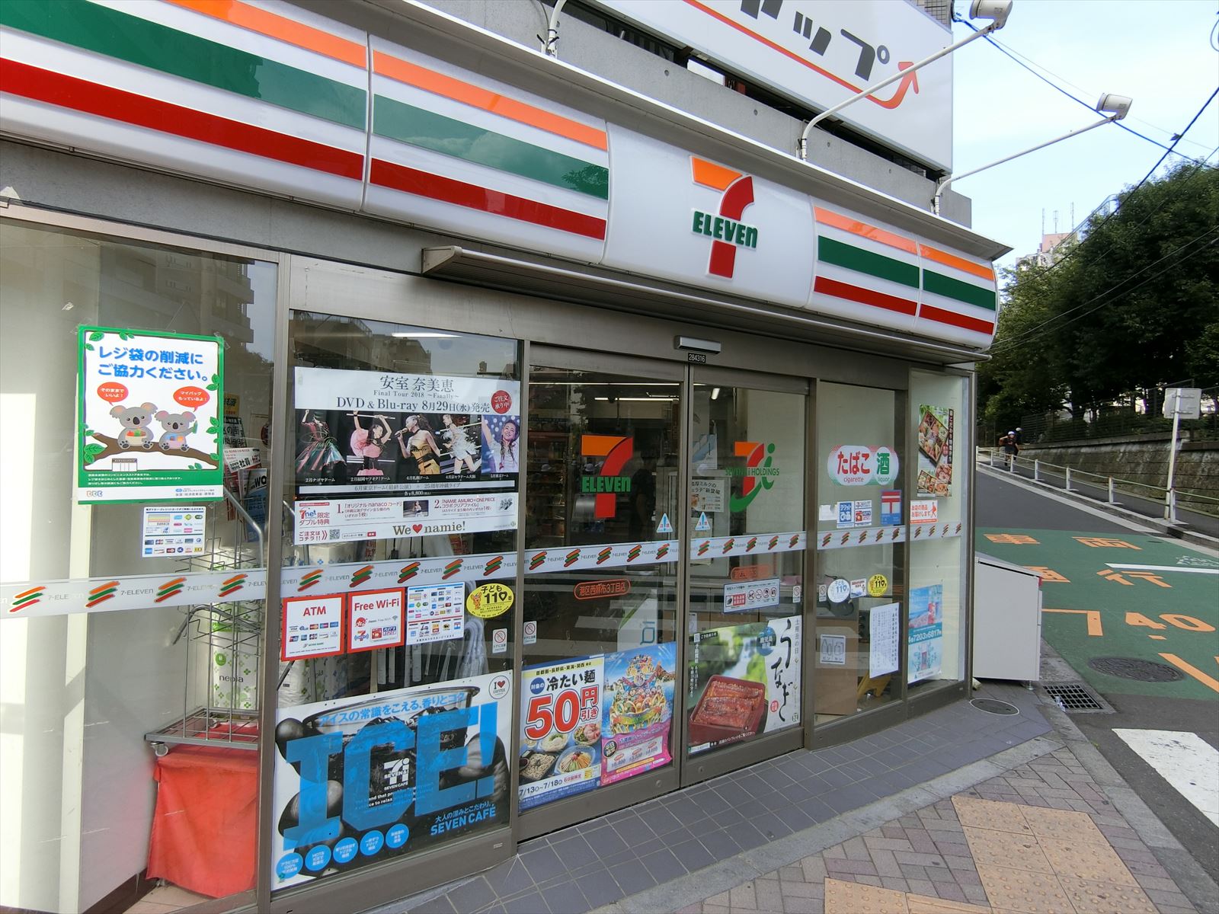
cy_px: 457
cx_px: 610
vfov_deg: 68.7
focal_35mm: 19
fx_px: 669
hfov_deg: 84.7
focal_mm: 4.06
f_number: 2.7
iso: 80
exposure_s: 1/640
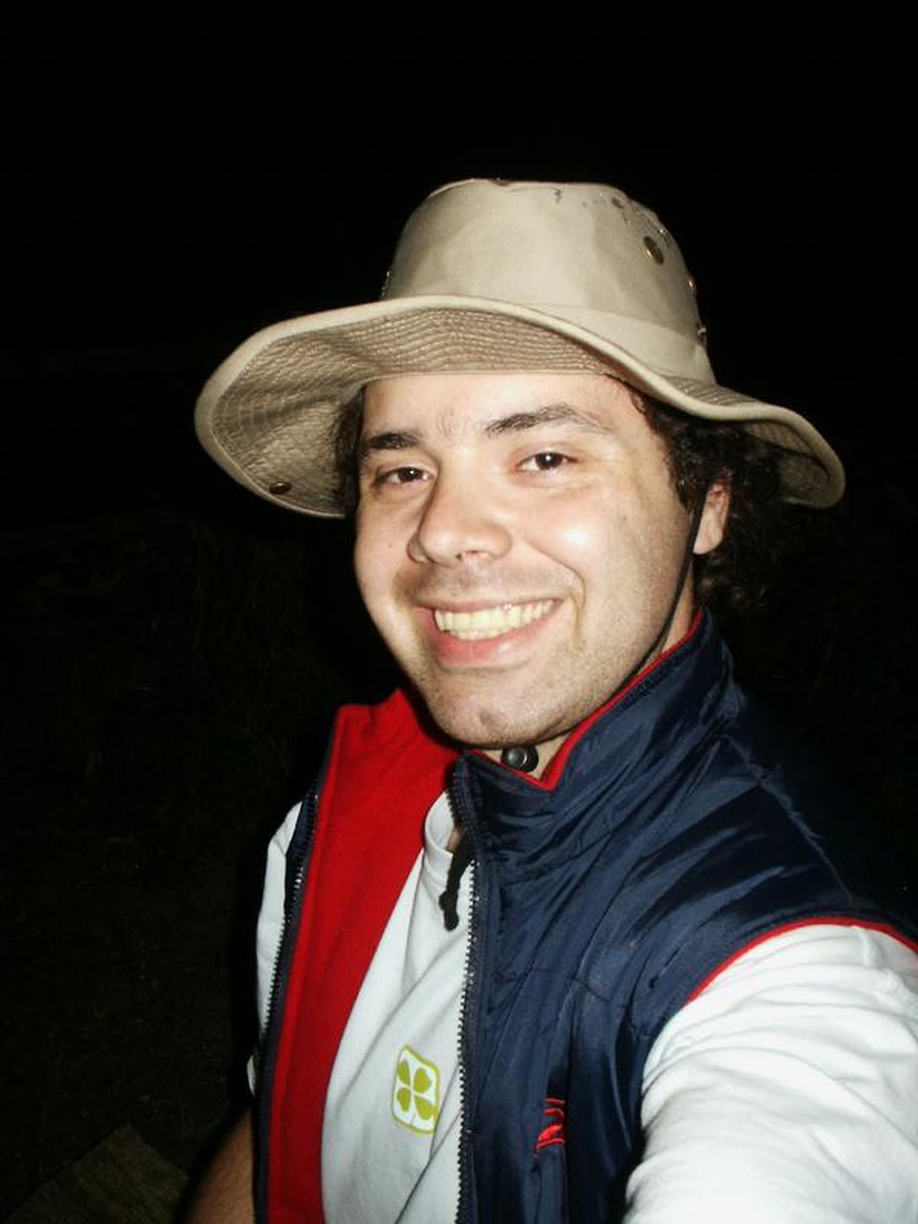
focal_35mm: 35
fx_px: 1238
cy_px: 612
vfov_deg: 52.6
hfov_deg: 40.7
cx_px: 459
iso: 200
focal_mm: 7.2
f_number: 6.7
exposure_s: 1/45
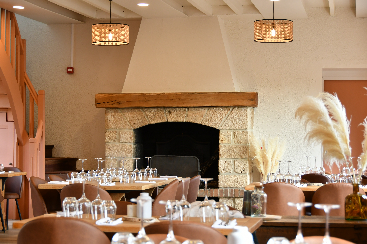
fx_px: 856
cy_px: 122
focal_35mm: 84
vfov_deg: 16.3
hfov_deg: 24.2
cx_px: 184
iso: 720
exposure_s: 1/100
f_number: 4.8
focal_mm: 56
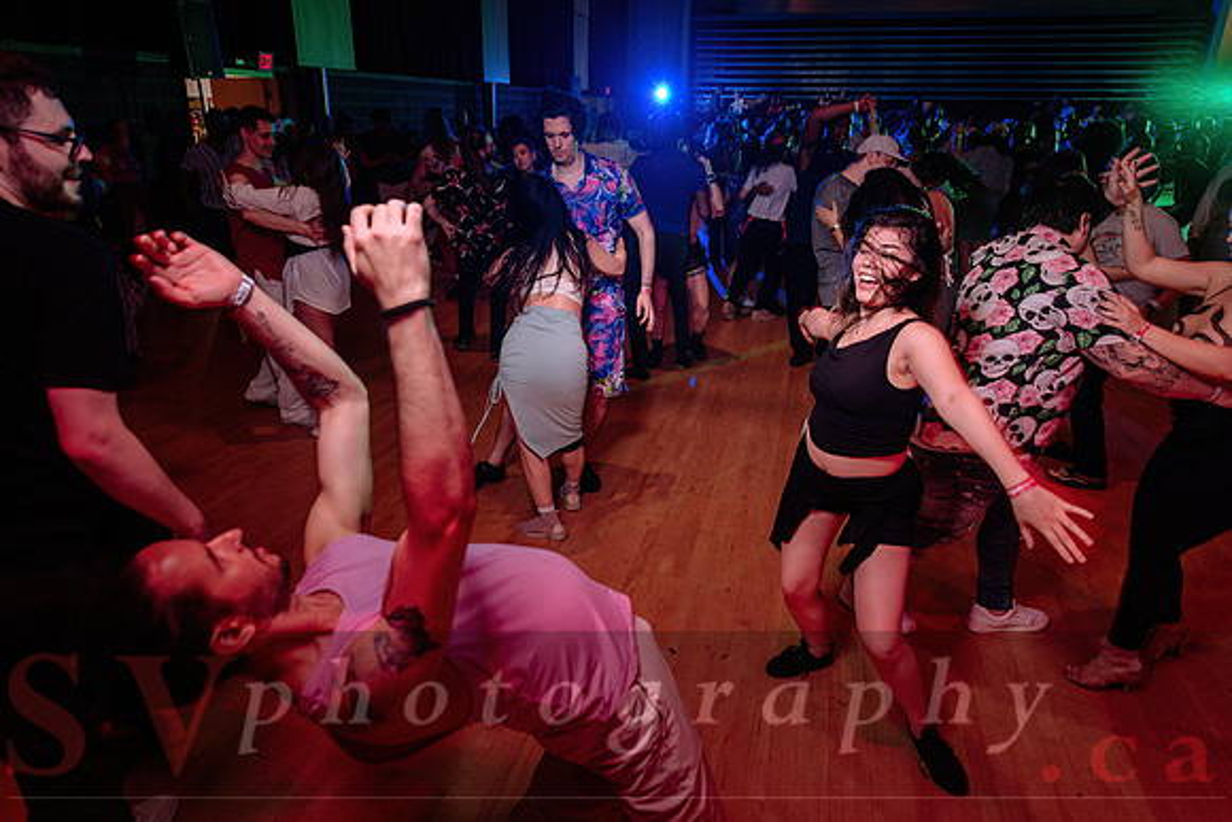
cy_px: 411
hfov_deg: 73.7
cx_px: 616
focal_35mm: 24
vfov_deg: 53.2
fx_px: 821
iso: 1250
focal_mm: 24
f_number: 3.2
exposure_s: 1/80
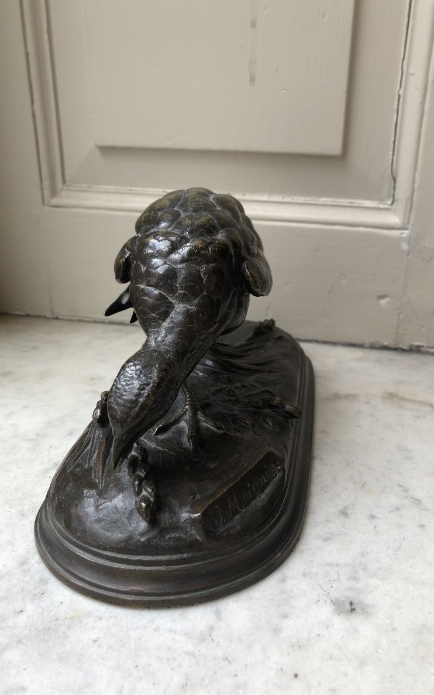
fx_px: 568
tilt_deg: -21.4
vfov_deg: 62.9
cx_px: 229
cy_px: 345
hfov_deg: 41.8
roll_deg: -2.3
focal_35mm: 30
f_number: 1.8
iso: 32
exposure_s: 1/100
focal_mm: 4
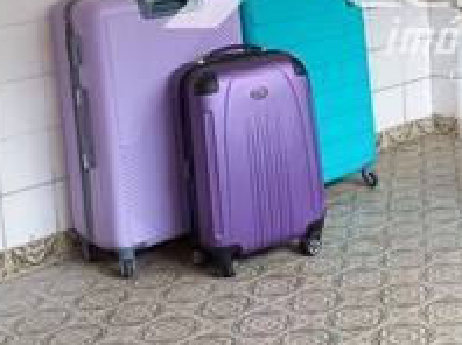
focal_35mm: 81
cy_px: -14
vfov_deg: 17.7
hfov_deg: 23.5
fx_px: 1080
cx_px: 418
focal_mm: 4.65
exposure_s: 1/60
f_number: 1.8
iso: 160
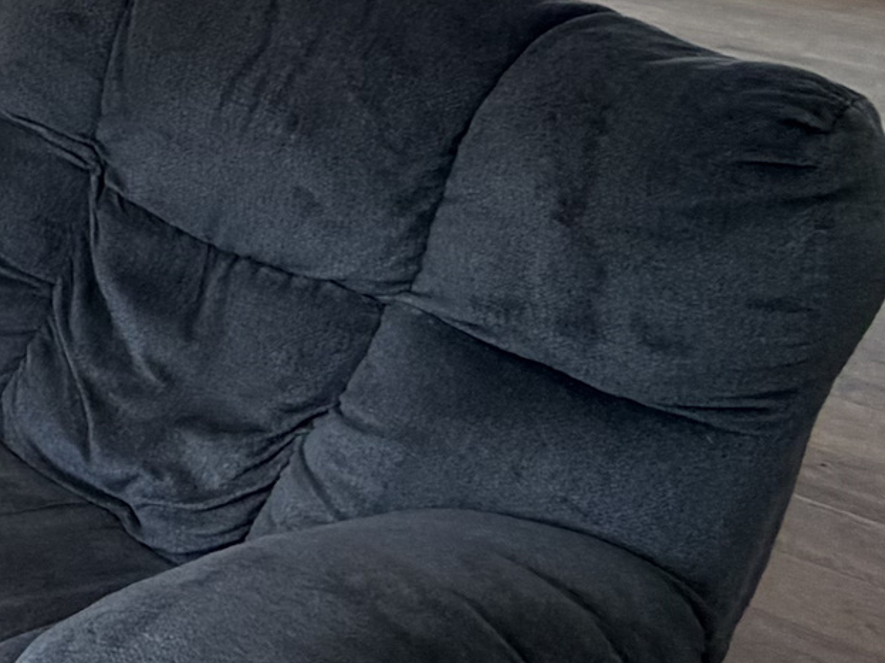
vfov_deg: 19.5
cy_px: -214
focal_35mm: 69
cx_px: -754
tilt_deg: -11.6
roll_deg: +1.7
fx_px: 1764
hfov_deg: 19.8
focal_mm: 2.22
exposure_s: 1/120
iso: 100
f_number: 2.2
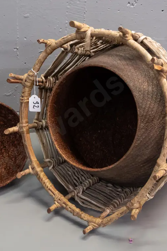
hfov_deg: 24.1
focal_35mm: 56
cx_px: 61
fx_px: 390
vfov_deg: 35.6
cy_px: 126
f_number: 5
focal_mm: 20
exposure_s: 1/125
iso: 3200
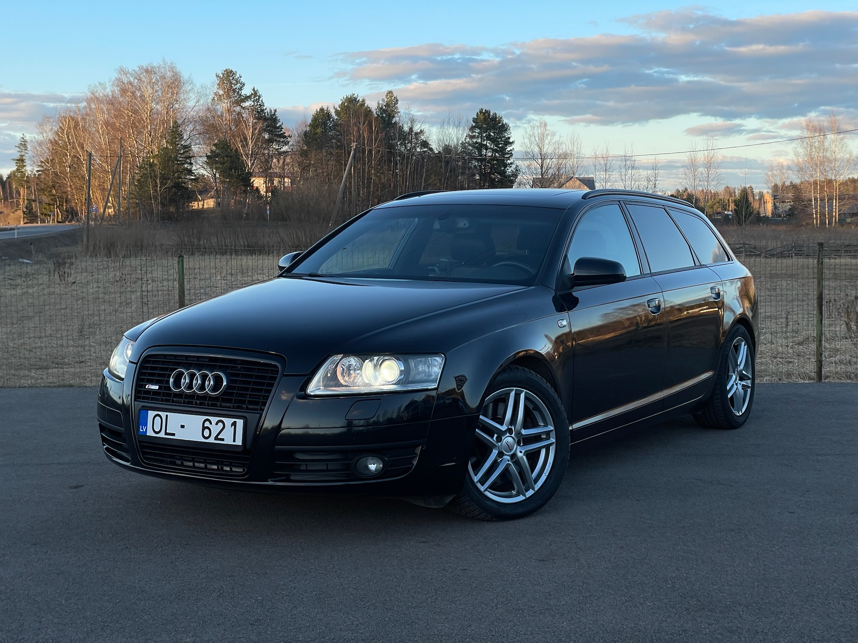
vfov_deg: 28.0
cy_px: 322
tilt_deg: -3.2
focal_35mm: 52
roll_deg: +0.8
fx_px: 1289
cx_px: 429
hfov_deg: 36.8
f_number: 2
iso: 32
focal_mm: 6
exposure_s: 1/343
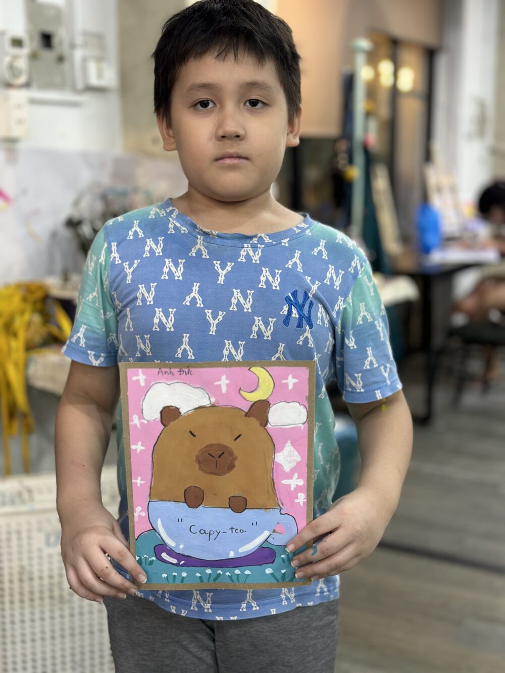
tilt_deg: -10.1
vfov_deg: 39.7
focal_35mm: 48
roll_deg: -0.3
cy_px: 336
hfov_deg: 30.3
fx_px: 934
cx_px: 252
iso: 80
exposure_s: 1/50
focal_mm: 6.86
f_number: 1.78
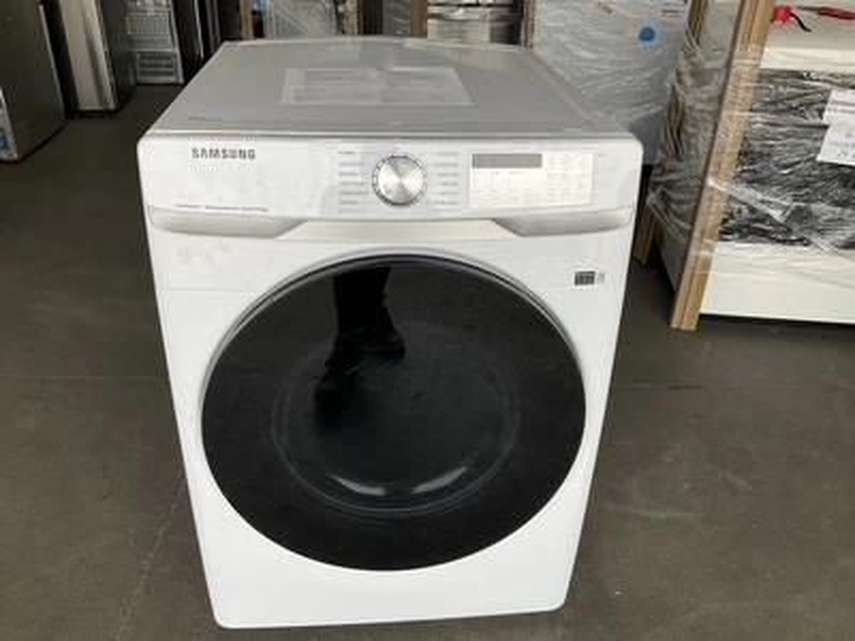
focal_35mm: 29
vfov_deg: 48.2
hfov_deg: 61.7
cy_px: 320
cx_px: 428
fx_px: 716
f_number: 1.8
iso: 25
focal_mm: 3
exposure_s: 1/391
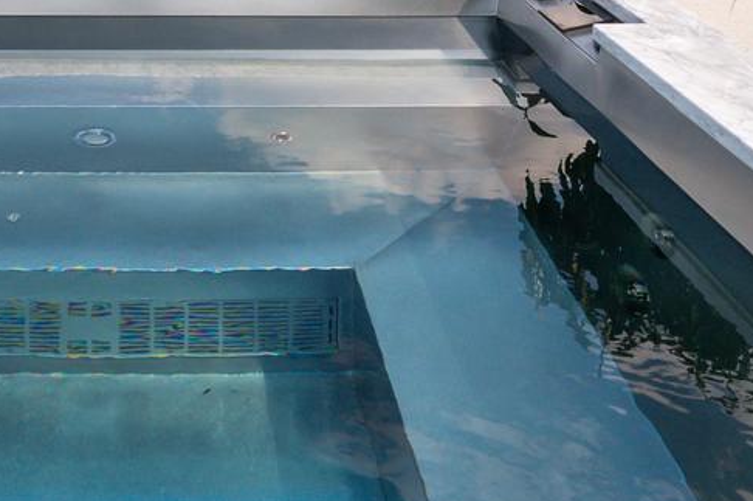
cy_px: -385
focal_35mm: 59
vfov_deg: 18.4
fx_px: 1233
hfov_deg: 32.9
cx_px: 141
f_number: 11
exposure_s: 1/640
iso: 400
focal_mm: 14
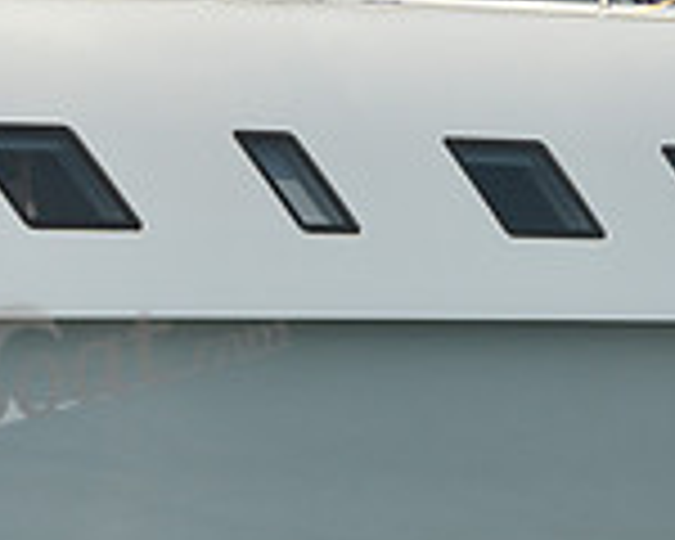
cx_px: 526
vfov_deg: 5.2
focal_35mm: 298
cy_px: 101
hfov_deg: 6.5
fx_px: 5953
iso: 250
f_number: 7.1
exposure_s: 1/800
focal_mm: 82
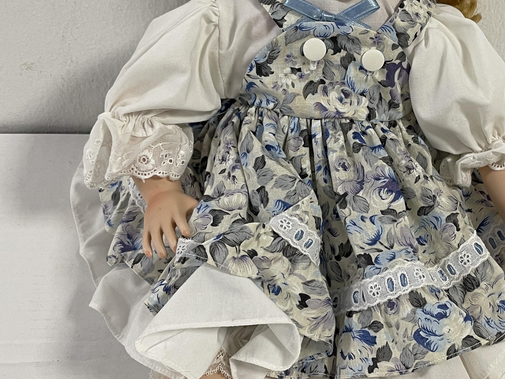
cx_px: 351
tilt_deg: -39.2
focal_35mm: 61
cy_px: 151
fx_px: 890
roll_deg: -4.3
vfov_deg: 24.0
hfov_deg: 31.3
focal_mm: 5.1
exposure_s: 1/50
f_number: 1.6
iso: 80
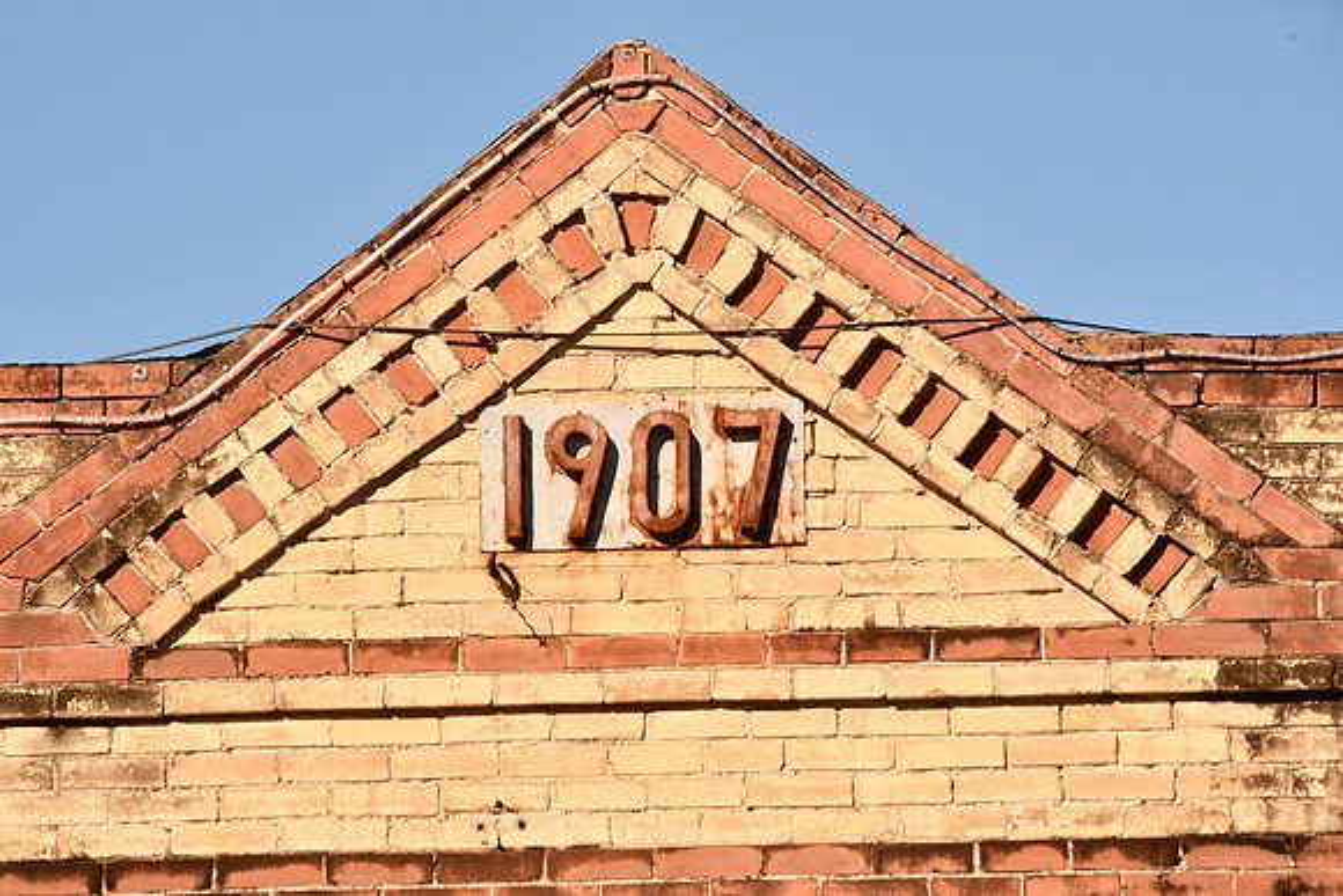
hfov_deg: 4.6
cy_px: 448
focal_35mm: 450
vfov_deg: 3.1
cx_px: 672
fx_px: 16791
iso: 250
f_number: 22
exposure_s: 1/160
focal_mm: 300
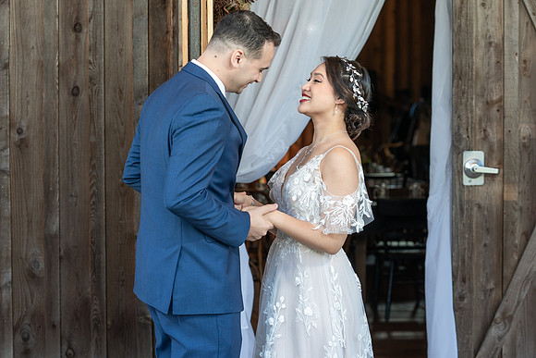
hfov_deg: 21.0
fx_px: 1447
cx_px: 261
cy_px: 194
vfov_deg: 14.1
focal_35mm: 97
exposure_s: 1/200
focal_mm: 86
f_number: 4
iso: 250
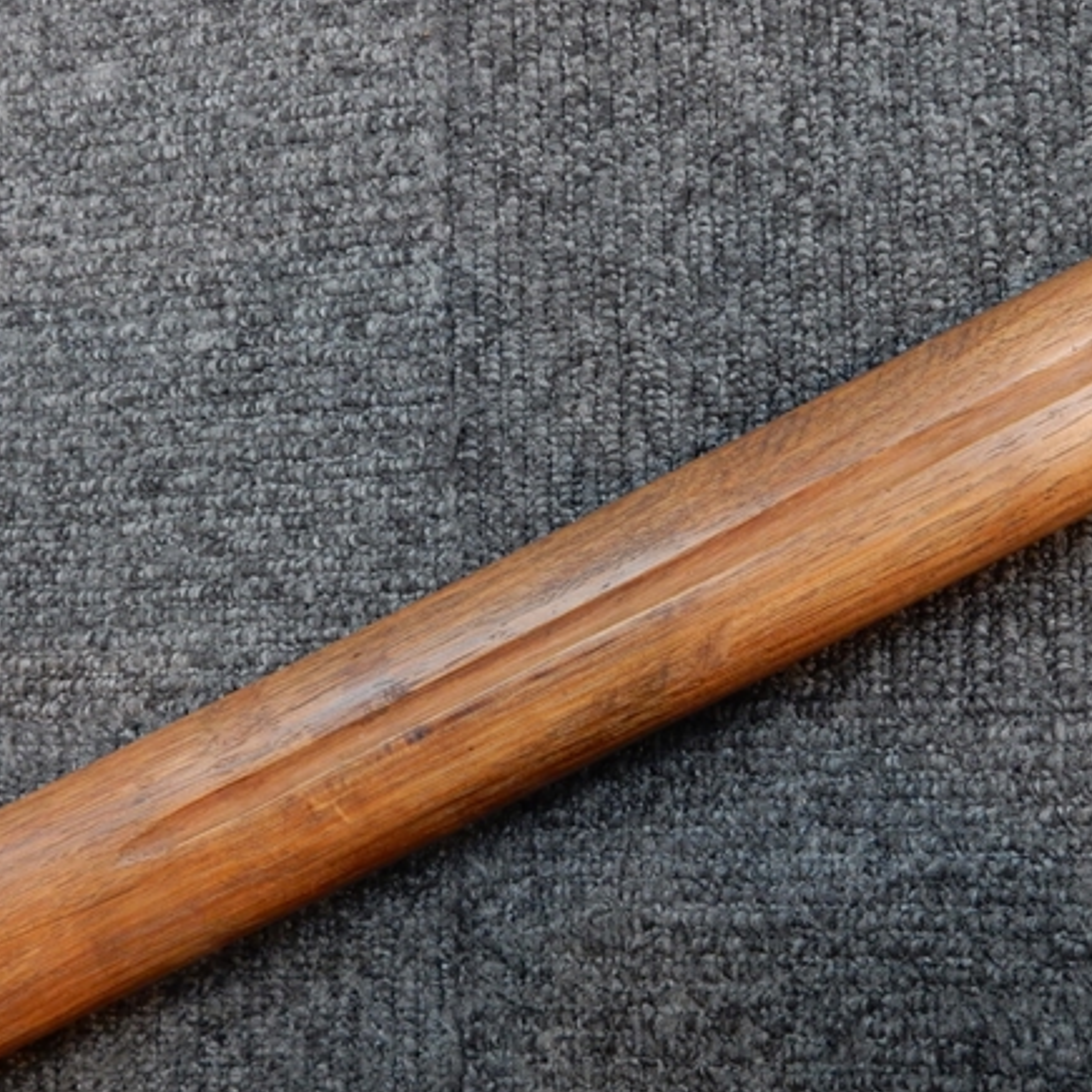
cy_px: 608
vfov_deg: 49.6
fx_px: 1178
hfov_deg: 49.5
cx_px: 648
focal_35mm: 33
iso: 400
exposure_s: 1/8
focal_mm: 4.5
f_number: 3.7
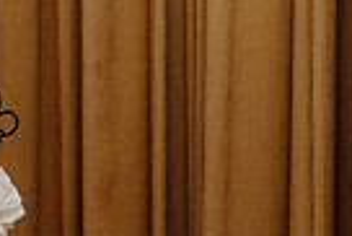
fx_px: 2085
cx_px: -223
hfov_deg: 9.3
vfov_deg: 6.5
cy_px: 64
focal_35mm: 213
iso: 1250
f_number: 2.8
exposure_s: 1/200
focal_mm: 50
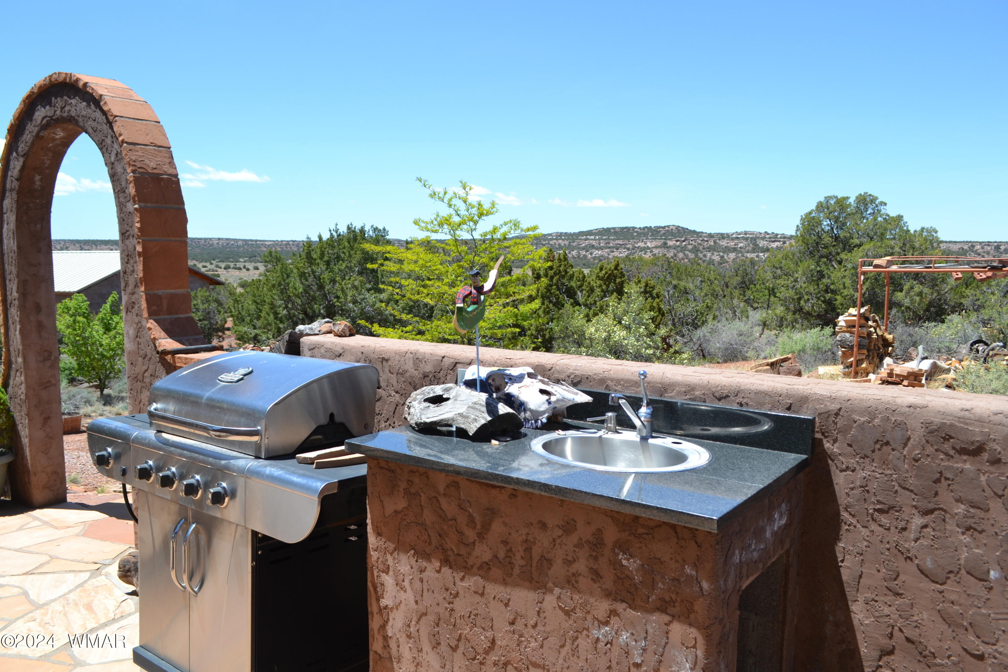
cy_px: 336
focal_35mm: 27
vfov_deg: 47.9
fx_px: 756
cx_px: 504
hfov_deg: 67.4
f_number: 7.1
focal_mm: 18
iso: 100
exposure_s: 1/200
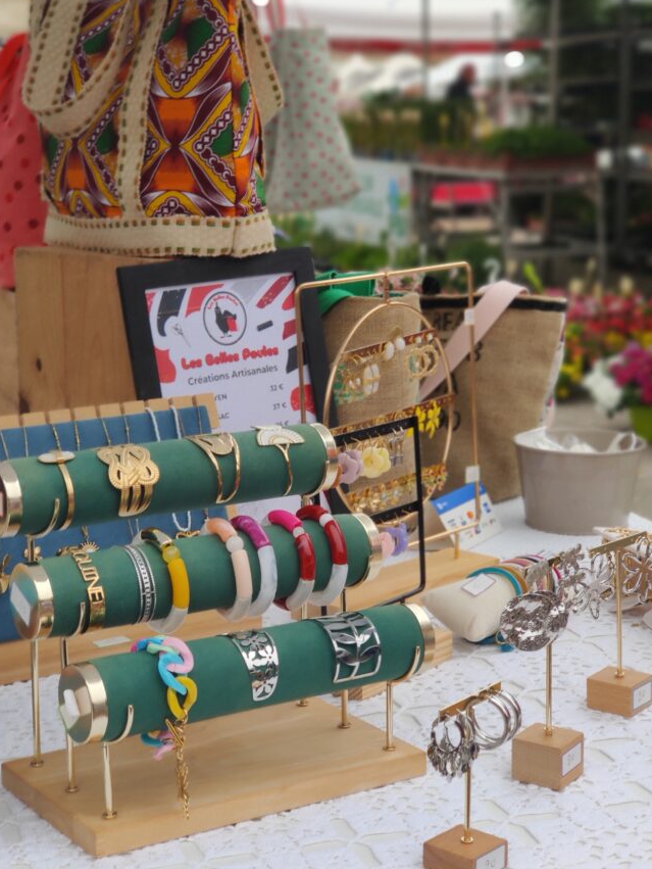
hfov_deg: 16.6
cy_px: 427
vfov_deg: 22.0
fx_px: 2233
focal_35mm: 89
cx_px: 331
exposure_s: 1/100
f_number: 2.44
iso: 160
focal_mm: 6.95
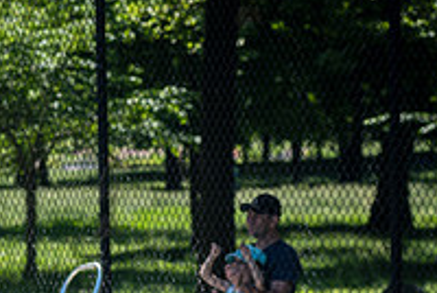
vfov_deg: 3.7
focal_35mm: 371
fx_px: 4510
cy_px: 305
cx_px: -175
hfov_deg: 5.5
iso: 200
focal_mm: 105
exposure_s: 1/800
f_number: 5
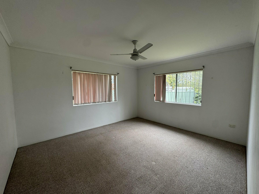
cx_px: 130
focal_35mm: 14
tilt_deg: -4.5
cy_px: 97
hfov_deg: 102.1
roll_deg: +0.6
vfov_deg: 85.7
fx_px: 105
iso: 64
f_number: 2.2
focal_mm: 2.22
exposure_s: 1/99
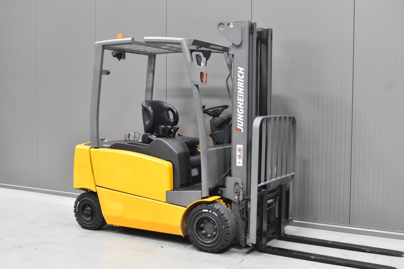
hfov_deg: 45.0
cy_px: 134
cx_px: 202
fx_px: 488
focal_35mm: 44
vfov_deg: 30.8
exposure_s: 1/30
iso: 2000
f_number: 6.3
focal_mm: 29
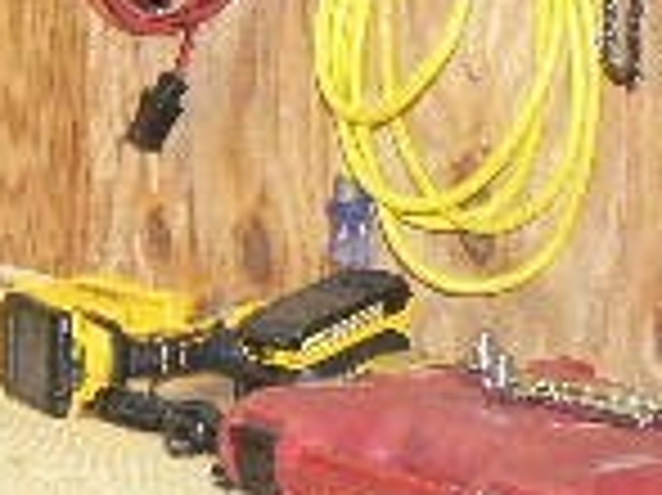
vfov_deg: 9.4
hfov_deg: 11.7
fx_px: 3000
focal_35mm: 157
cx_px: -527
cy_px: 50
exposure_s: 1/30
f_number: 2.8
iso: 160
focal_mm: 6
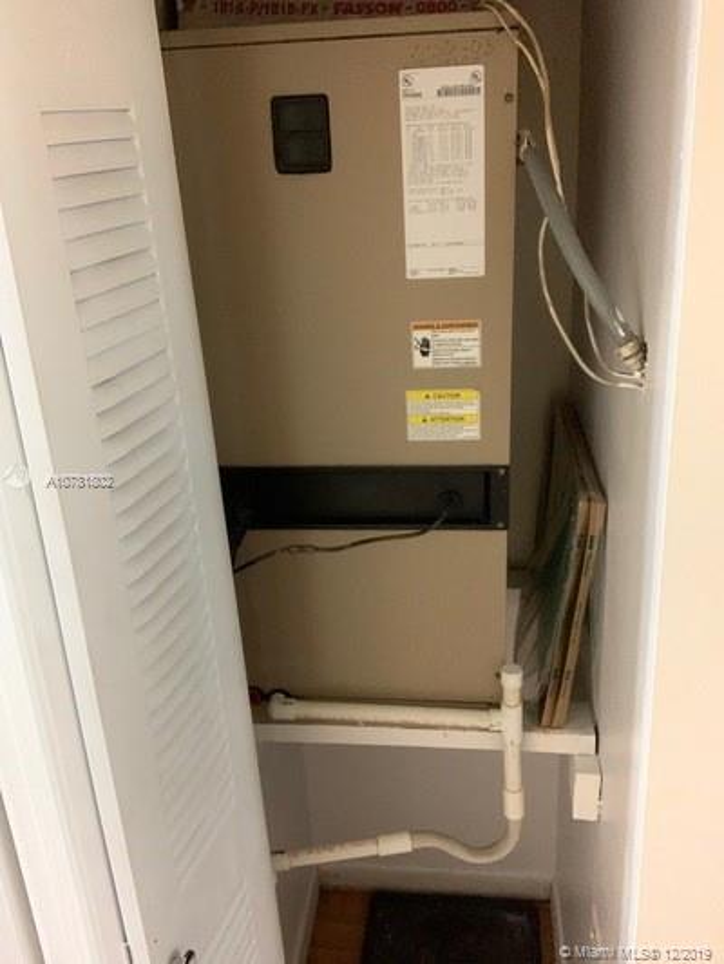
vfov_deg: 56.8
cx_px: 362
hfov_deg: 44.2
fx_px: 892
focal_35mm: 32
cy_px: 482
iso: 500
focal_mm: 2.87
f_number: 2.2
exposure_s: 1/30
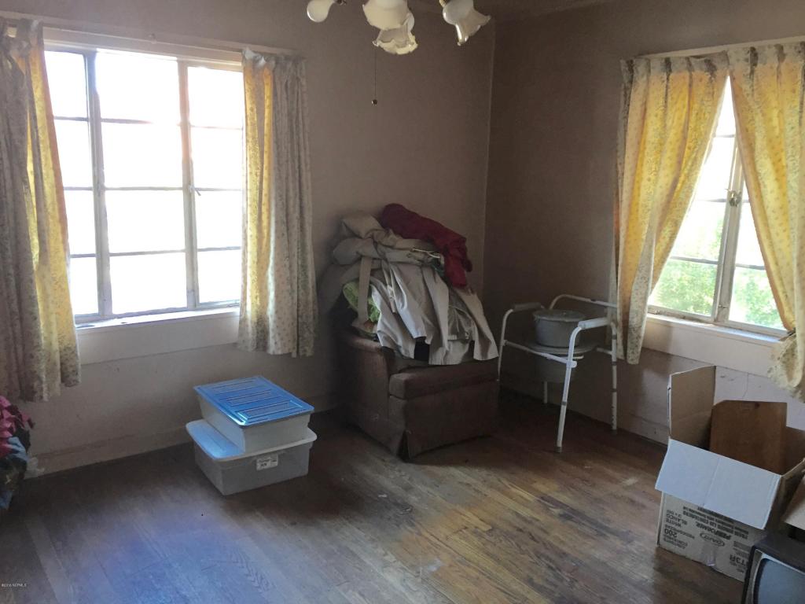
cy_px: 302
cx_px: 402
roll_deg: -1.9
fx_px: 674
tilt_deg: -9.2
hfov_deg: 61.7
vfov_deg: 48.2
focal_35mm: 29
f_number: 2.2
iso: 100
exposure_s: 1/30
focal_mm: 4.15
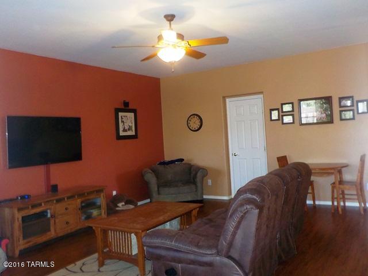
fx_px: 319
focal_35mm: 30
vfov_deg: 46.8
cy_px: 138
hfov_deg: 60.0
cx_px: 184
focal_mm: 4.1
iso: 250
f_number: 3.3
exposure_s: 1/30
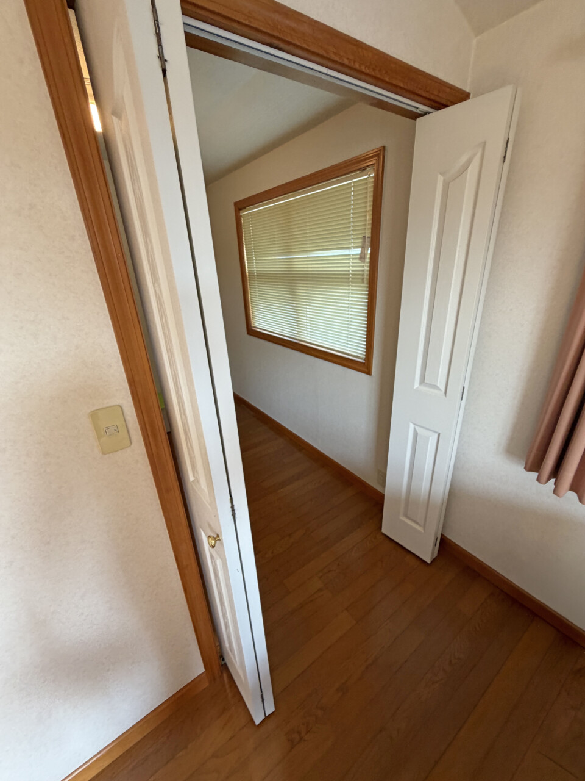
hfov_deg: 85.7
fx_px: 315
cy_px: 390
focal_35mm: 14
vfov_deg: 102.1
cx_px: 292
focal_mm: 2.22
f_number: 2.2
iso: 200
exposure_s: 1/120
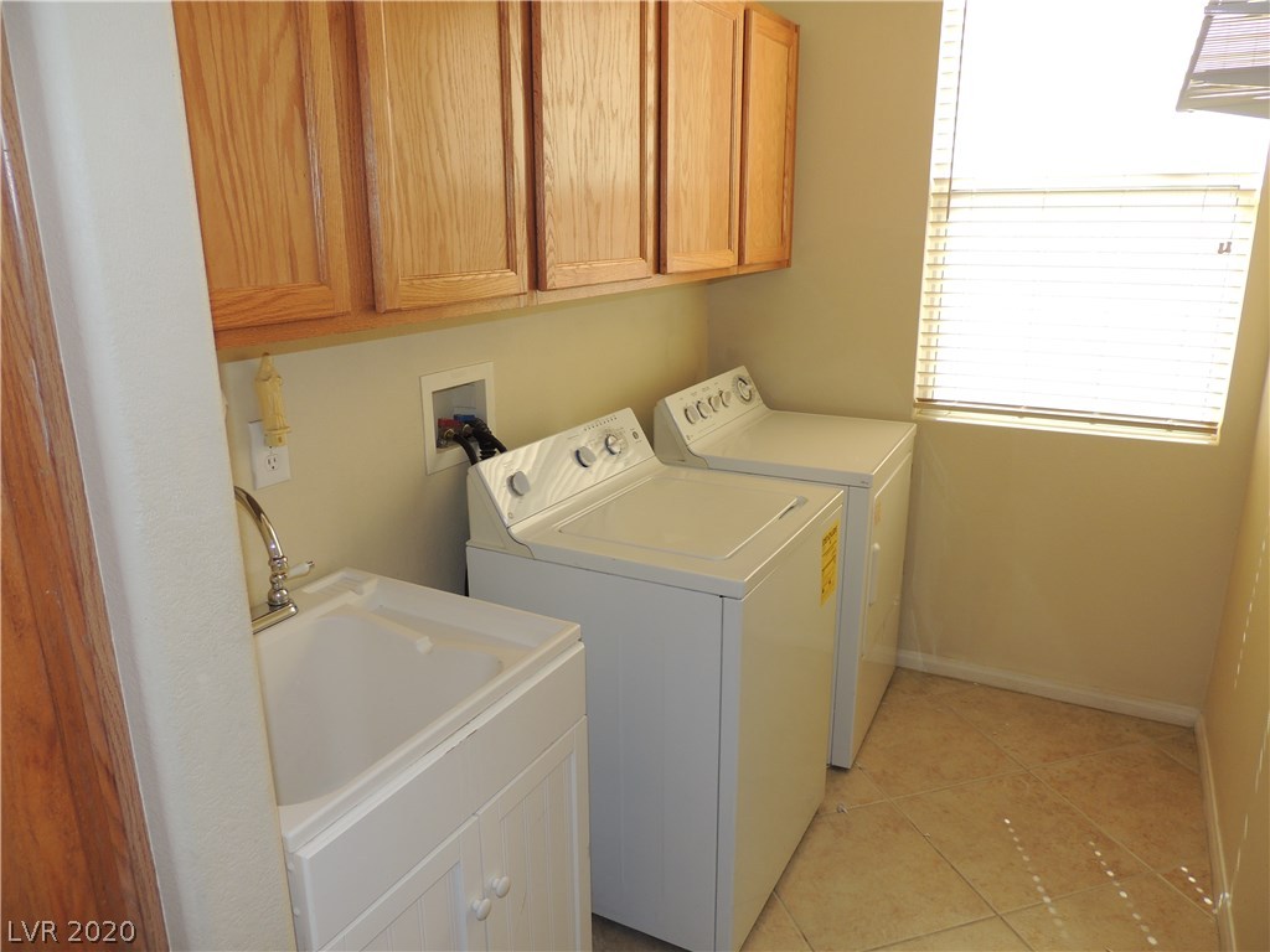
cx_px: 635
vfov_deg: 56.8
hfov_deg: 71.6
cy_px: 476
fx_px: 881
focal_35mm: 24
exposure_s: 1/40
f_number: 3
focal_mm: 4.3
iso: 100
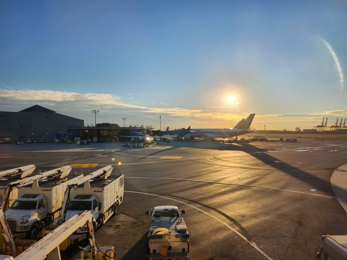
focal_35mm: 24
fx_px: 241
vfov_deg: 56.8
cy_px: 130
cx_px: 174
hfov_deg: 71.6
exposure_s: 1/2271
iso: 50
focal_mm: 5
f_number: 1.8
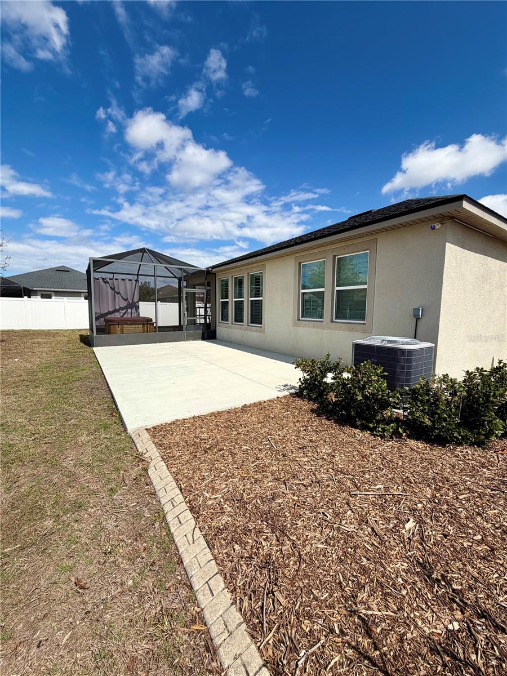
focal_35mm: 14
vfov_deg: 102.1
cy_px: 338
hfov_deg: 85.7
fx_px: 273
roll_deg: -0.6
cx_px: 254
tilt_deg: -4.9
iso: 20
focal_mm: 2.22
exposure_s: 1/1189
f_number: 2.2
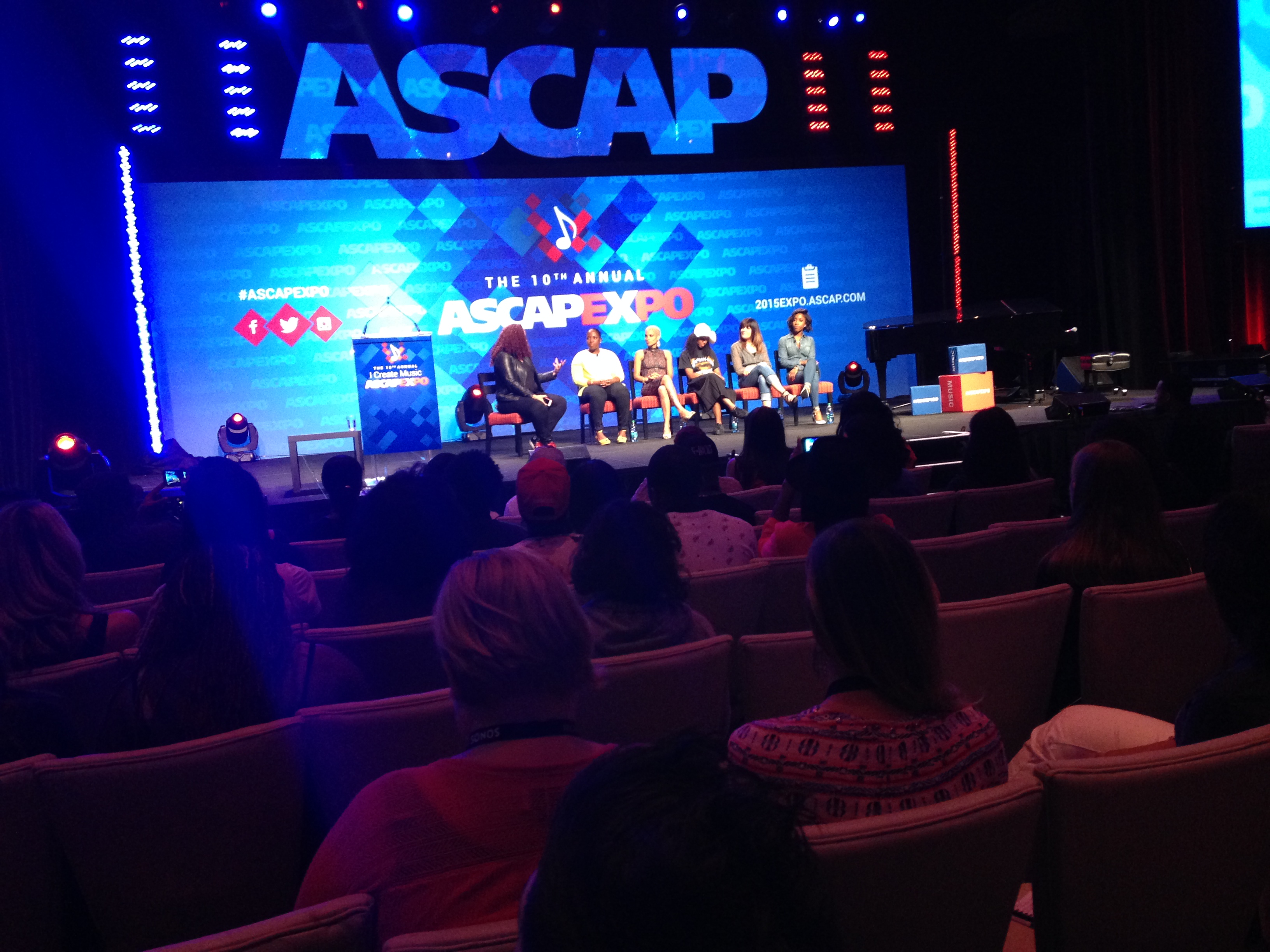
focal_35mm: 33
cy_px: 476
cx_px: 635
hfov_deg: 55.4
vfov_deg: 42.9
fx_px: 1211
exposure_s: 1/20
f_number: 2.4
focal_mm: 4.12
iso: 250
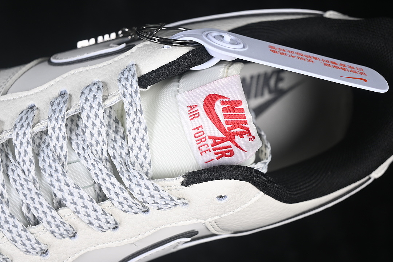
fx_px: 819
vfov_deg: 18.2
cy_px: 131
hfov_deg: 27.0
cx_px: 196
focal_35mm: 75
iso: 160
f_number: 7.1
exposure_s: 1/80
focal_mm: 50
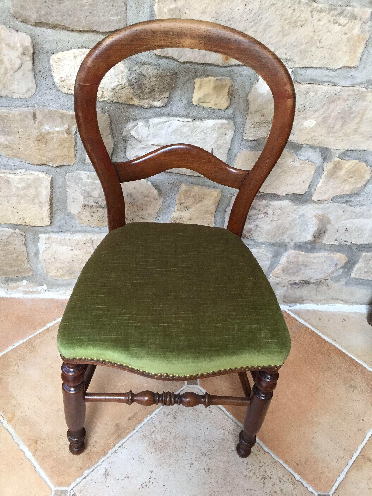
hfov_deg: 48.2
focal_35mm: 29
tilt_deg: -41.1
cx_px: 186
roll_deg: -5.5
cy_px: 248
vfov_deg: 61.7
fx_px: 416
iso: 80
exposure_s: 1/33
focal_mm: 4.15
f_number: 2.2
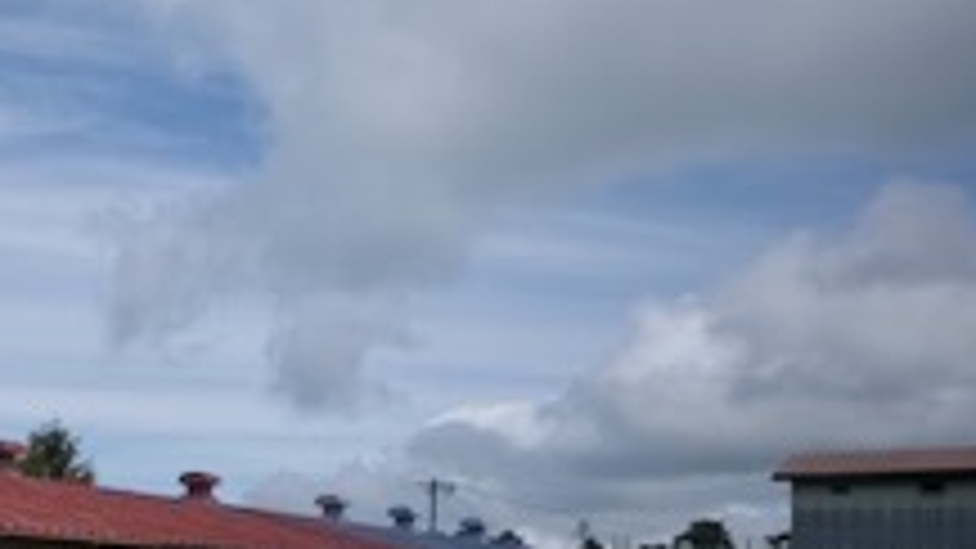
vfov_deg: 18.1
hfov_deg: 30.4
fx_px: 1682
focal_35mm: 65
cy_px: 544
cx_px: 27
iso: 100
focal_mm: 18.3
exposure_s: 1/1000
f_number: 5.6
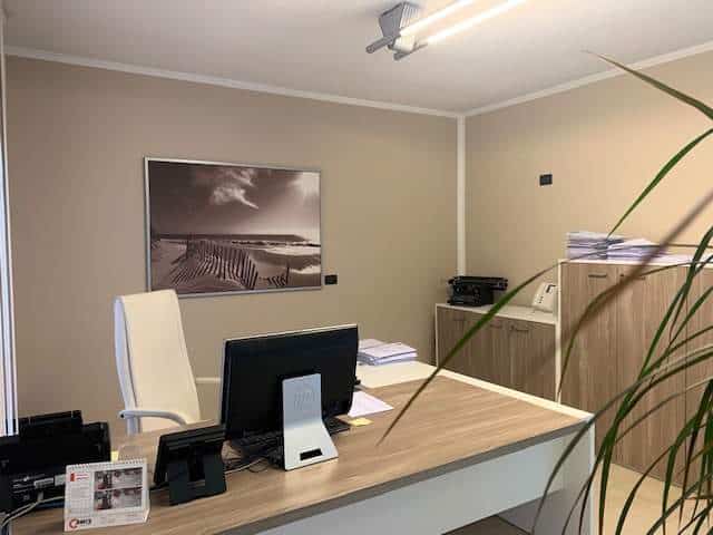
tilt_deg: -2.3
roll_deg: +0.5
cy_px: 268
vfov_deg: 53.1
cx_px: 356
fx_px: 536
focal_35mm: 26
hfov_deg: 67.3
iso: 80
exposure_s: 1/50
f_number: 1.8
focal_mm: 4.25
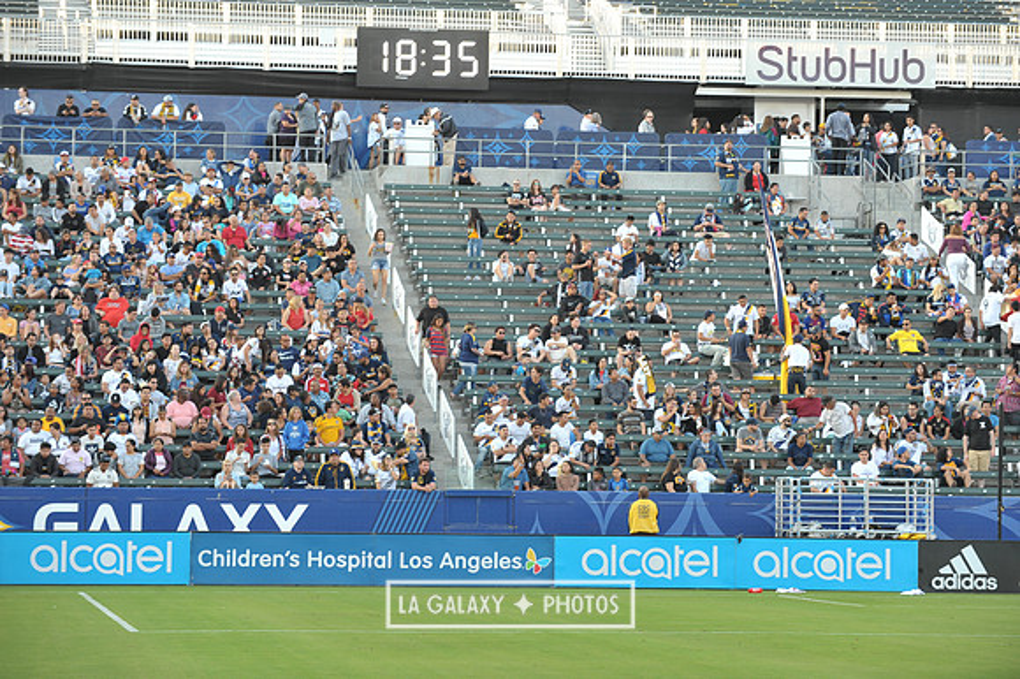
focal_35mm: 125
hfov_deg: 16.4
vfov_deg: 11.0
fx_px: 3540
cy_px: 340
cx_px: 510
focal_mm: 125
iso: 400
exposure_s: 1/125
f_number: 5.6
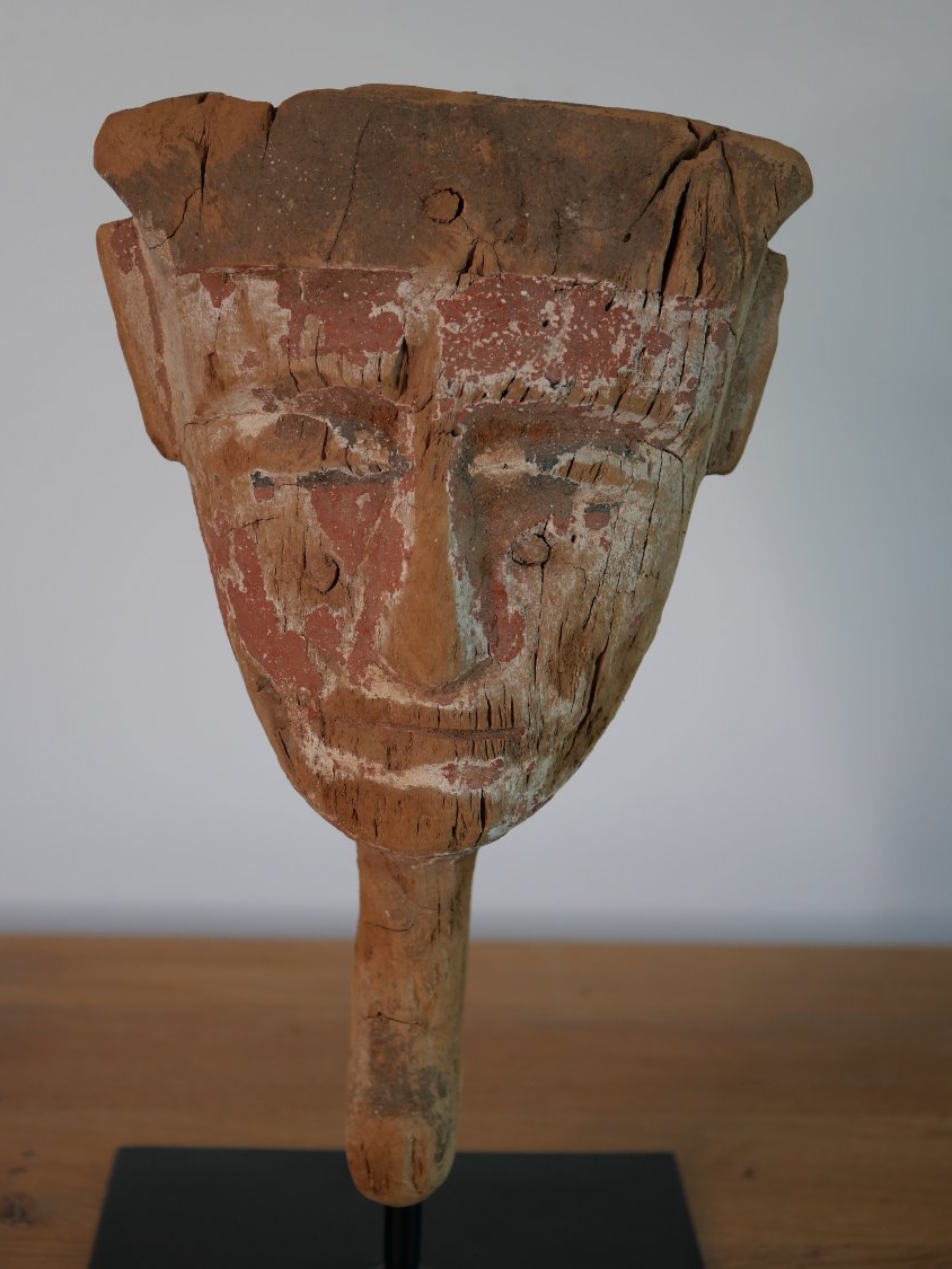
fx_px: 2346
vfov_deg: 30.3
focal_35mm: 64
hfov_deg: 22.9
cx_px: 449
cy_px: 637
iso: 400
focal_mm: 30
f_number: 2.8
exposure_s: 1/60
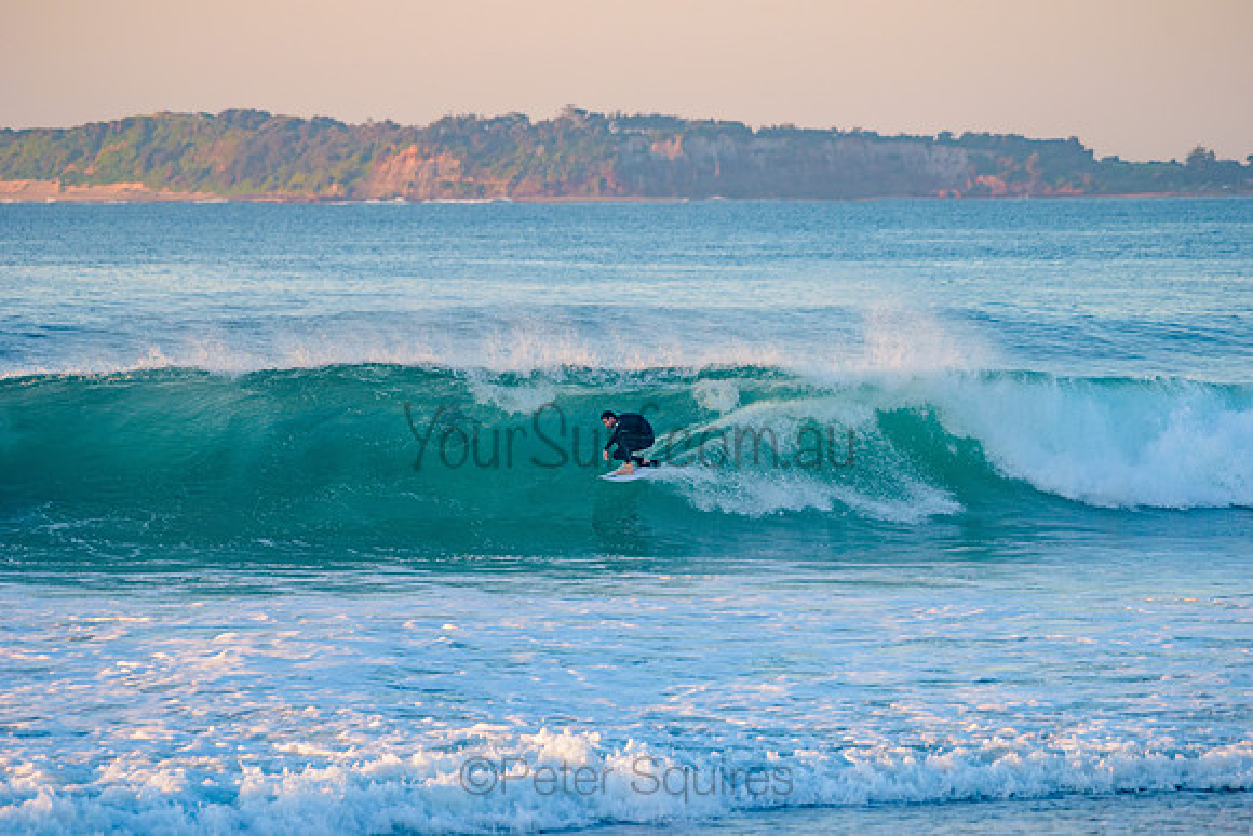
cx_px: 626
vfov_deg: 4.9
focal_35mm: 280
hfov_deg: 7.4
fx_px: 9747
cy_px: 418
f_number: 5.6
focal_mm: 280
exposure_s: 1/400
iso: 280
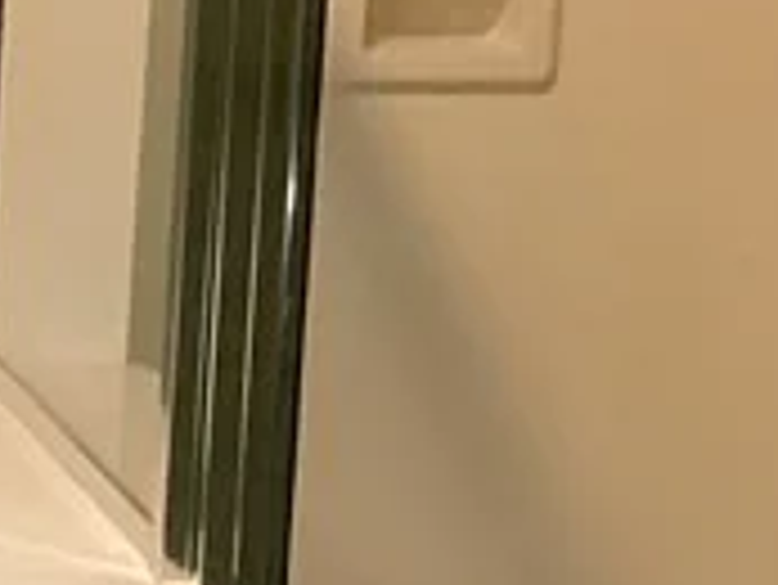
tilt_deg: -13.9
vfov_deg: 8.1
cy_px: 549
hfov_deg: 9.6
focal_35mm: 183
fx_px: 4116
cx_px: -1097
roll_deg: +0.4
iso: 320
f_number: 2.4
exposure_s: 1/40
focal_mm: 3.3
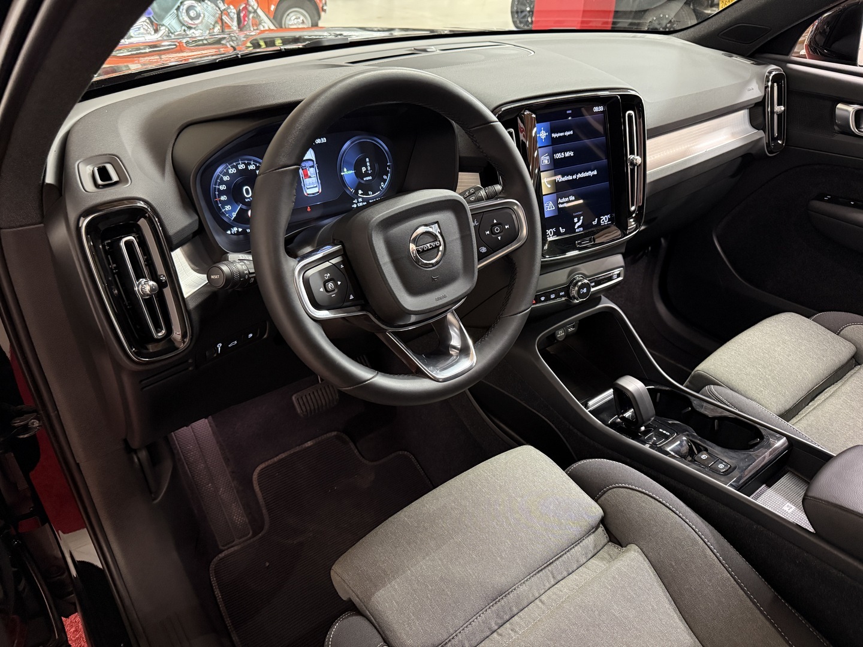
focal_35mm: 24
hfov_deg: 71.6
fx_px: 598
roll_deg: -2.0
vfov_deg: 56.8
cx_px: 432
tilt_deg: -33.5
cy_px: 324
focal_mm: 6.76
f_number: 1.78
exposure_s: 1/60
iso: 640
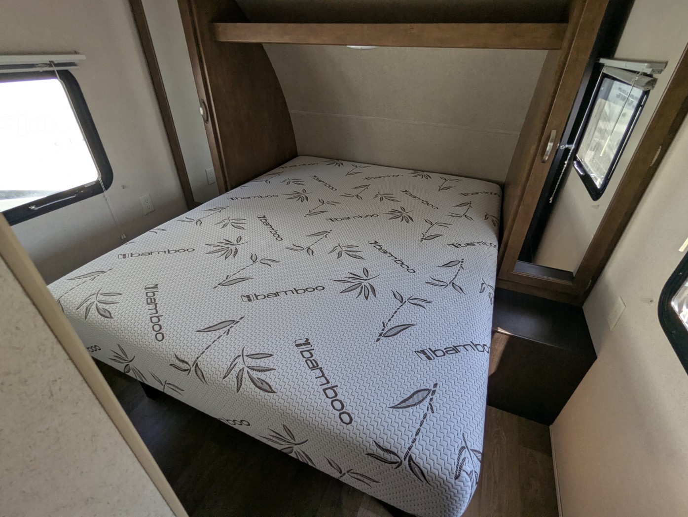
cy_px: 258
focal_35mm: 16
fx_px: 318
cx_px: 344
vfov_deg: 78.2
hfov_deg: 94.4
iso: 98
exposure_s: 1/209
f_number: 2.2
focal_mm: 2.35
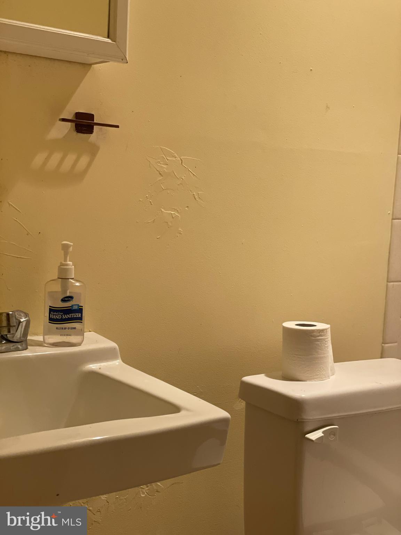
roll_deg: -3.0
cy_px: 268
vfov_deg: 36.8
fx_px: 803
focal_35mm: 52
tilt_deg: -5.4
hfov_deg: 28.0
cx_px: 200
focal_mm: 6
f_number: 2
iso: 125
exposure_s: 1/120
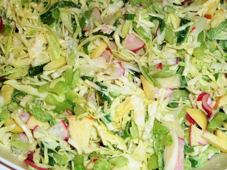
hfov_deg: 39.7
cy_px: 85
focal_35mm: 48
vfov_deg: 30.3
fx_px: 315
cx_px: 114
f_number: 4.2
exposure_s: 1/30
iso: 100
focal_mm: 8
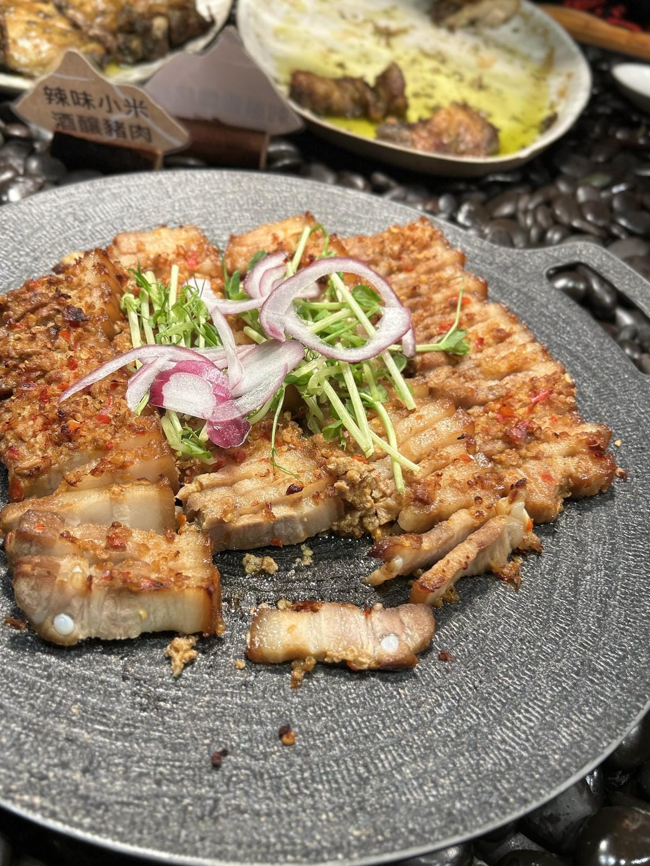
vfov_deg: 60.0
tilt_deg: -44.9
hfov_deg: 46.8
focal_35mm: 30
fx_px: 751
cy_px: 435
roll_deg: -12.8
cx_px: 301
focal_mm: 5.7
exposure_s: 1/176
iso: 40
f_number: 1.5
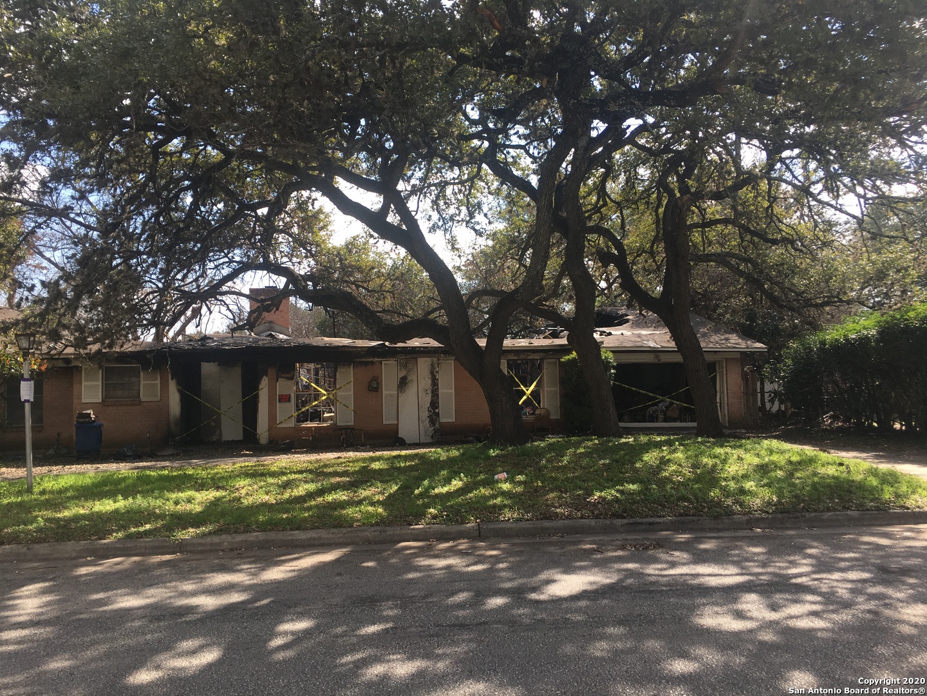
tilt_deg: +4.6
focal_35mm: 29
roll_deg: +1.4
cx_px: 464
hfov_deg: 61.7
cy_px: 348
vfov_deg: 48.2
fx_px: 777
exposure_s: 1/591
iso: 25
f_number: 2.2
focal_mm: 4.15
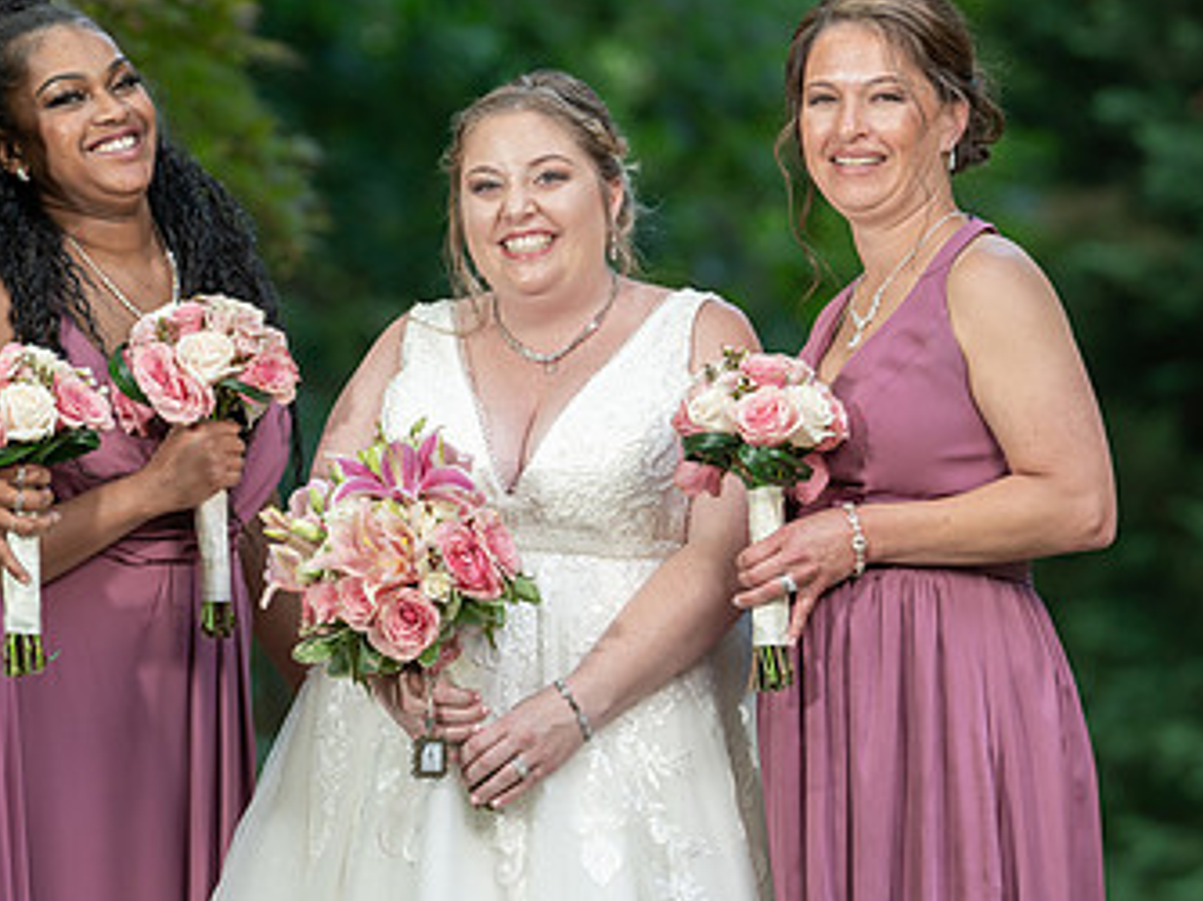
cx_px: 443
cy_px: 344
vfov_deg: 4.7
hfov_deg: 6.3
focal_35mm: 316
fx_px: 10974
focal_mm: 189
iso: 400
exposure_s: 1/200
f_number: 4
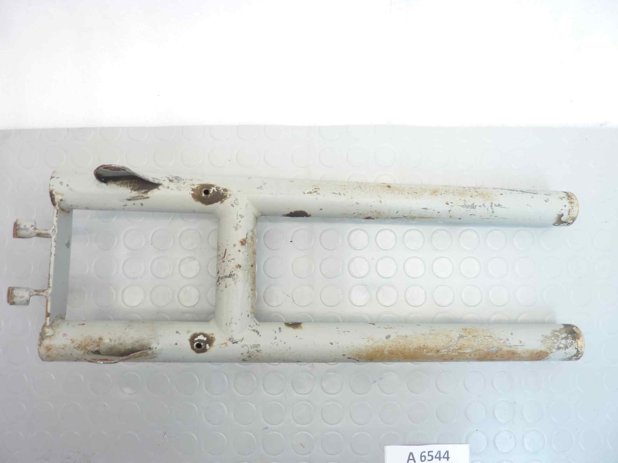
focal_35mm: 25
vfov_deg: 54.9
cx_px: 309
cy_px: 232
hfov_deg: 69.4
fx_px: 446
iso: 80
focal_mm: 4.1
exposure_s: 1/10
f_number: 3.3
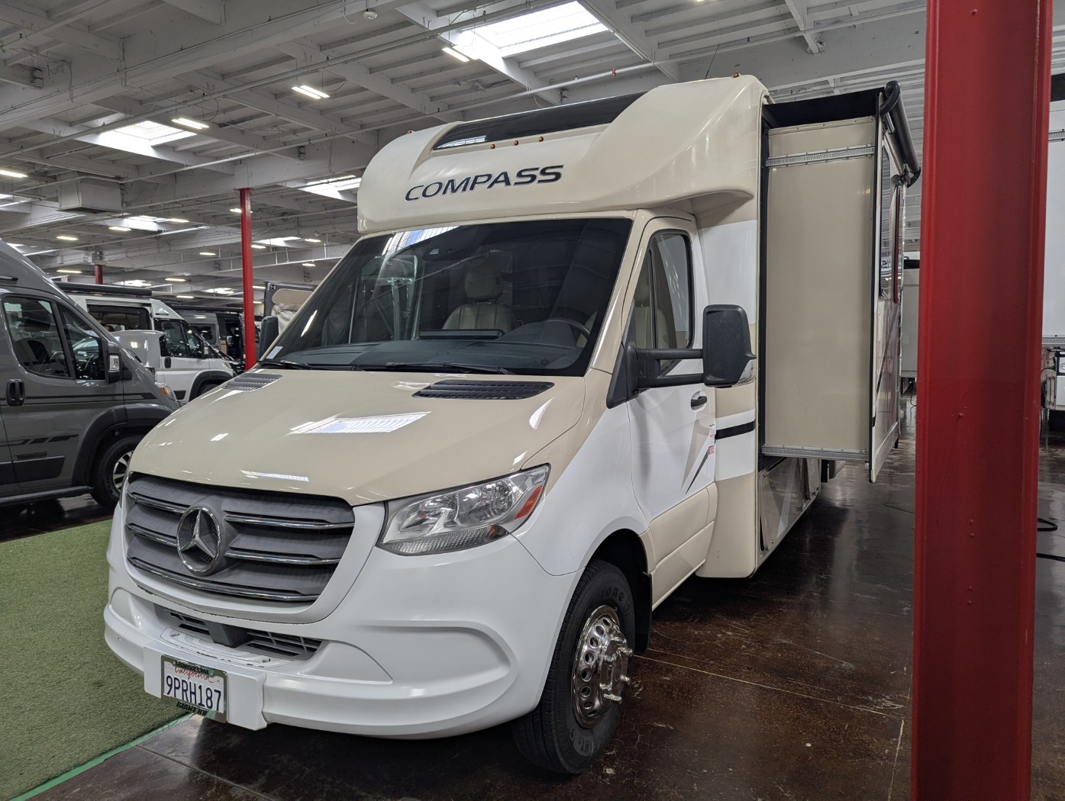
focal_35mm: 24
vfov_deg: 56.9
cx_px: 532
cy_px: 400
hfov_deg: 71.5
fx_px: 739
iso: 83
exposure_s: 1/135
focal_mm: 6.81
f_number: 1.85
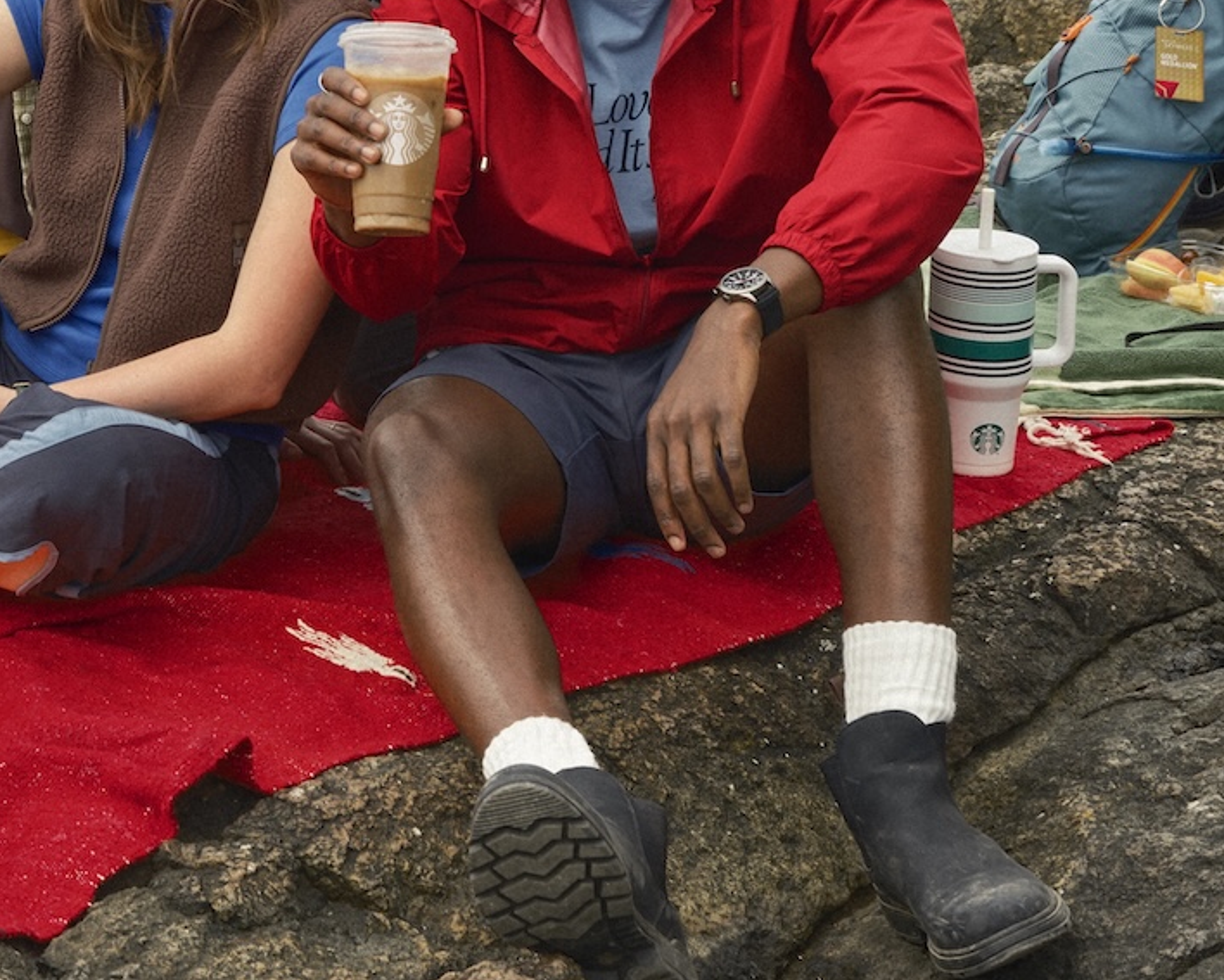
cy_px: -317
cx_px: -387
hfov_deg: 14.8
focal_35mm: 124
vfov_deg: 12.1
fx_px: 4494
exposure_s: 1/200
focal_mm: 45
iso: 125
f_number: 6.4
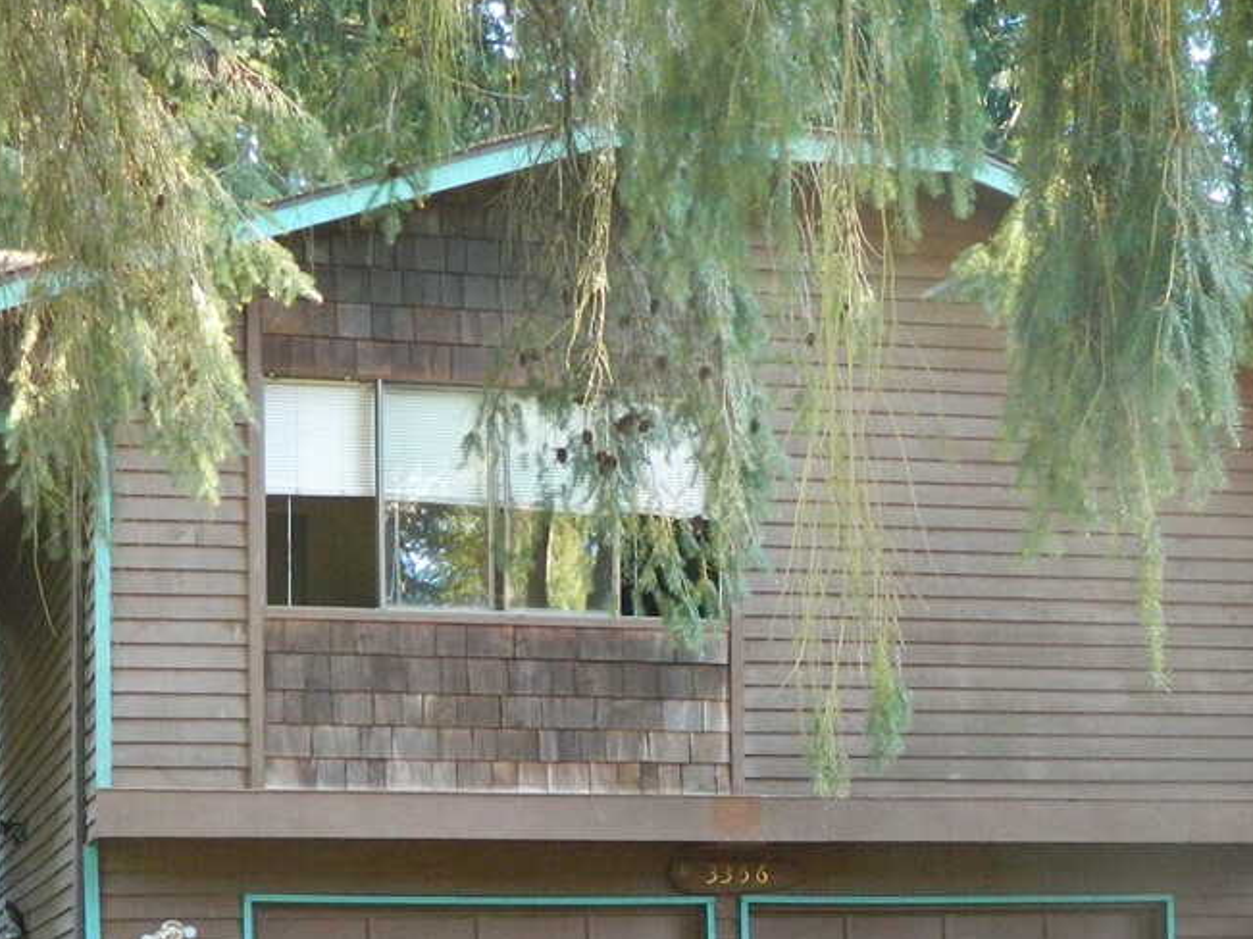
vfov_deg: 16.9
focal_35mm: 86
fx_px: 3112
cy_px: 887
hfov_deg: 22.7
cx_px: 729
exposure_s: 1/40
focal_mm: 6.2
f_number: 3.3
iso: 220
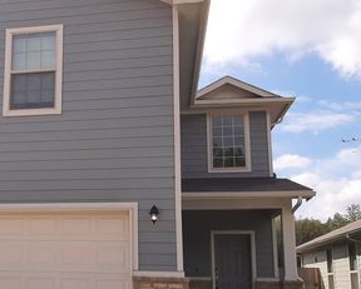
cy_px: 187
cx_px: 71
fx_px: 471
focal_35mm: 44
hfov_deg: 40.2
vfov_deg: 34.0
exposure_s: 1/3096
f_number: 1.7
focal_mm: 3.93
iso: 40
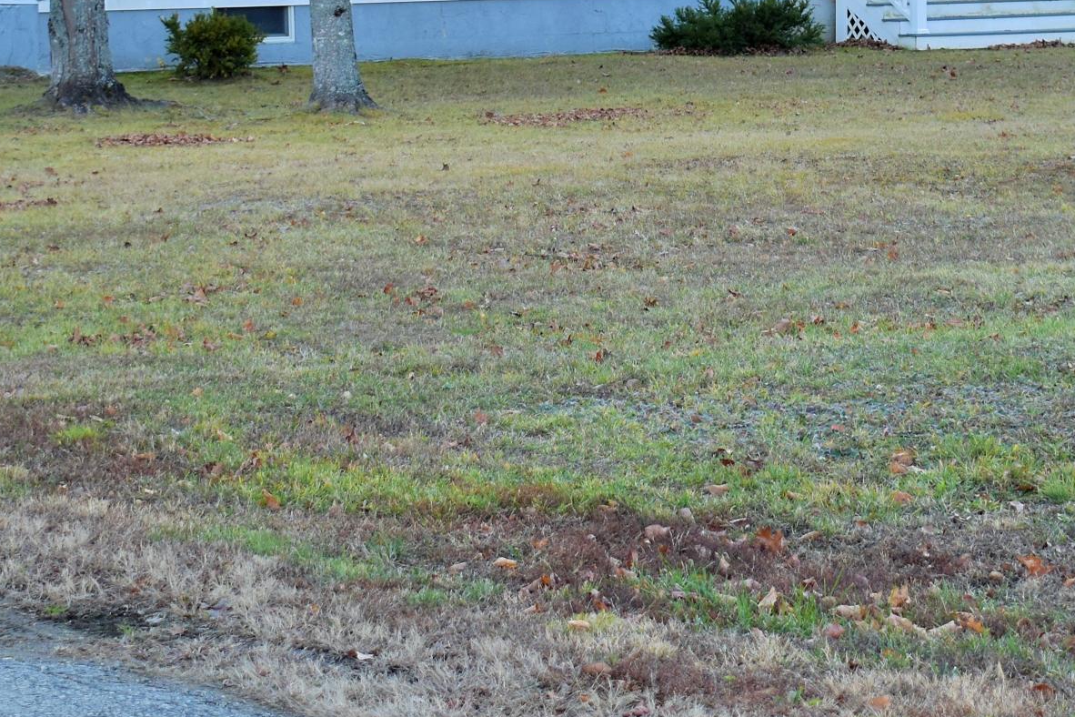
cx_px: 738
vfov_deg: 10.1
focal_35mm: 133
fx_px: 3979
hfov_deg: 15.3
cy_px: -117
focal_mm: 35
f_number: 4.5
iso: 200
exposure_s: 1/125
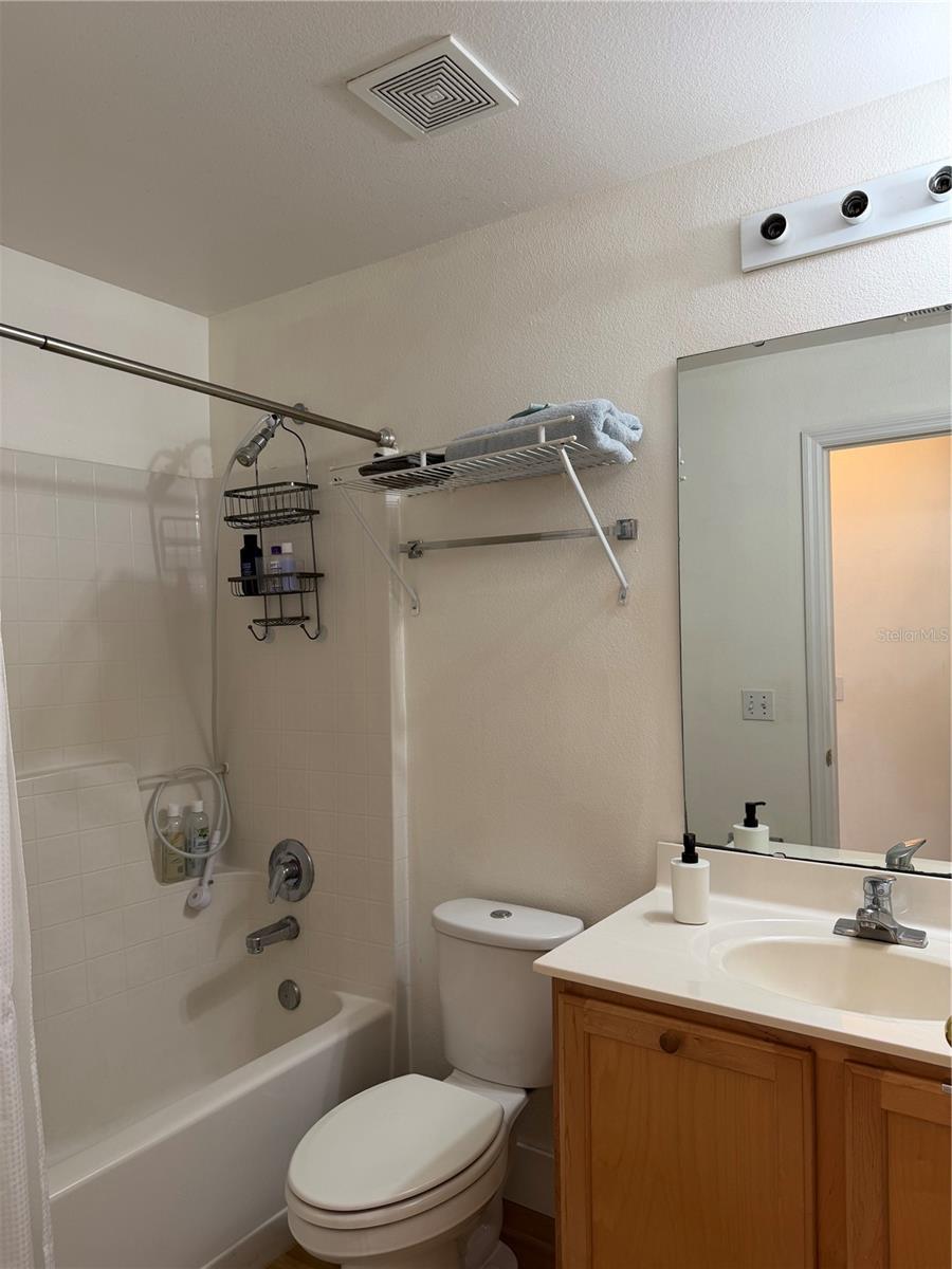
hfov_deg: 56.8
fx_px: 880
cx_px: 476
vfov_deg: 71.6
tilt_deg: +1.1
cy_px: 634
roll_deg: +0.7
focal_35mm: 24
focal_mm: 6.76
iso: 100
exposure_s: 1/60
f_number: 1.78
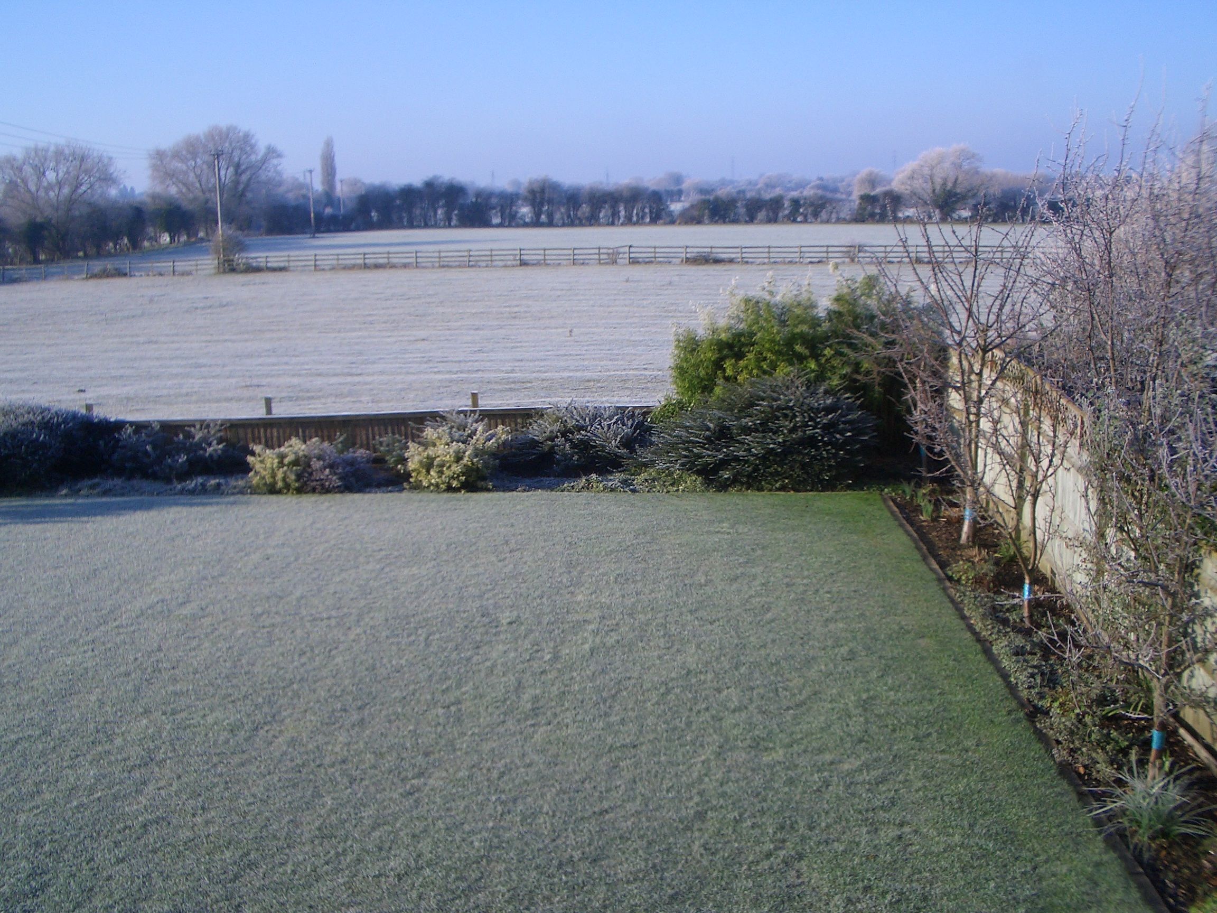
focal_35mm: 35
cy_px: 456
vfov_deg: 40.7
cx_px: 608
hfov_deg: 52.6
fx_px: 1231
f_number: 4.3
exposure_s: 1/320
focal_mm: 5.8
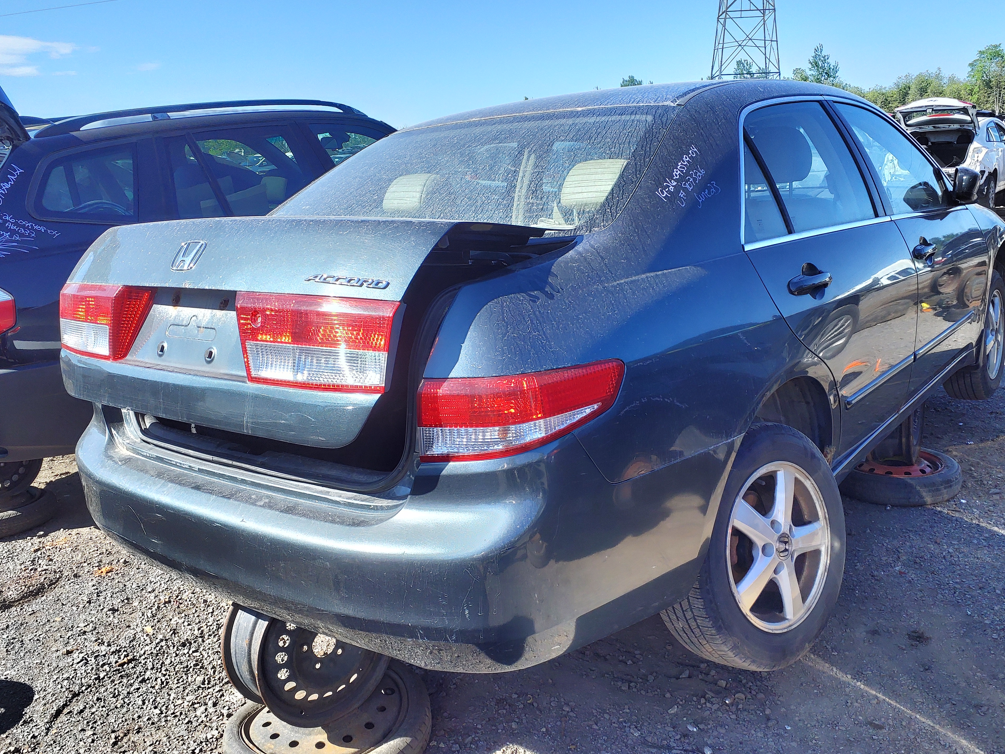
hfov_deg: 63.4
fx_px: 813
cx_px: 528
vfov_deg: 49.7
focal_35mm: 28
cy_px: 399
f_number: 1.9
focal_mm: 3.58
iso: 40
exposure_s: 1/295
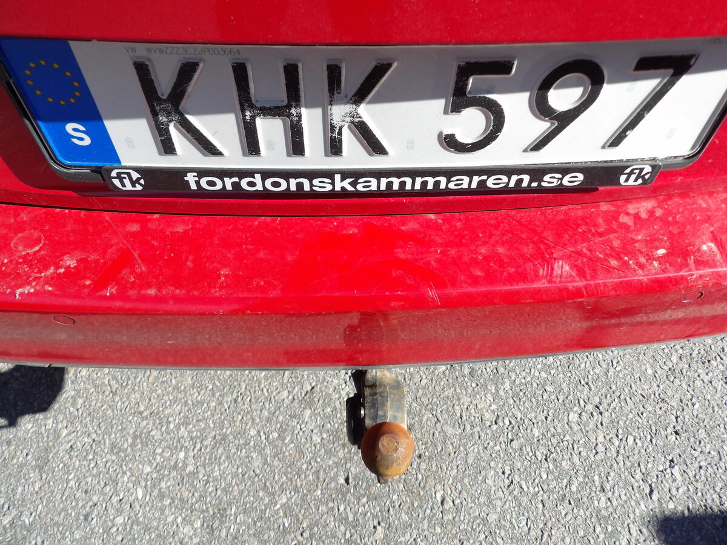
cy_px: 272
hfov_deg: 71.6
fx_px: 504
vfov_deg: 56.8
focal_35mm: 24
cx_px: 364
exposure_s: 1/787
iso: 100
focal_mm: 4.3
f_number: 2.8
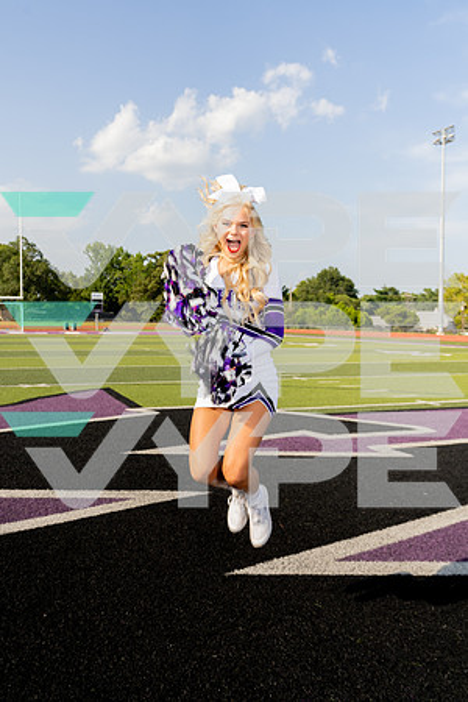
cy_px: 351
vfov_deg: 55.8
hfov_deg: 38.9
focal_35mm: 34
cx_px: 234
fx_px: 663
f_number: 6.3
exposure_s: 1/250
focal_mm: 34
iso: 100
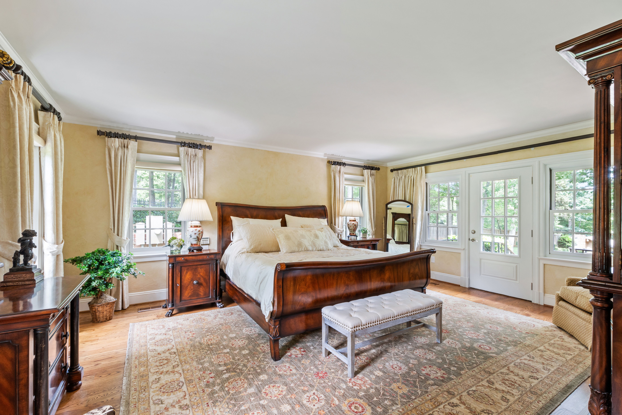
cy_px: 208
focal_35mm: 15
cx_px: 311
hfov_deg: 100.4
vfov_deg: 77.3
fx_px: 259
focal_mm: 10
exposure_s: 1.3
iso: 100
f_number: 9
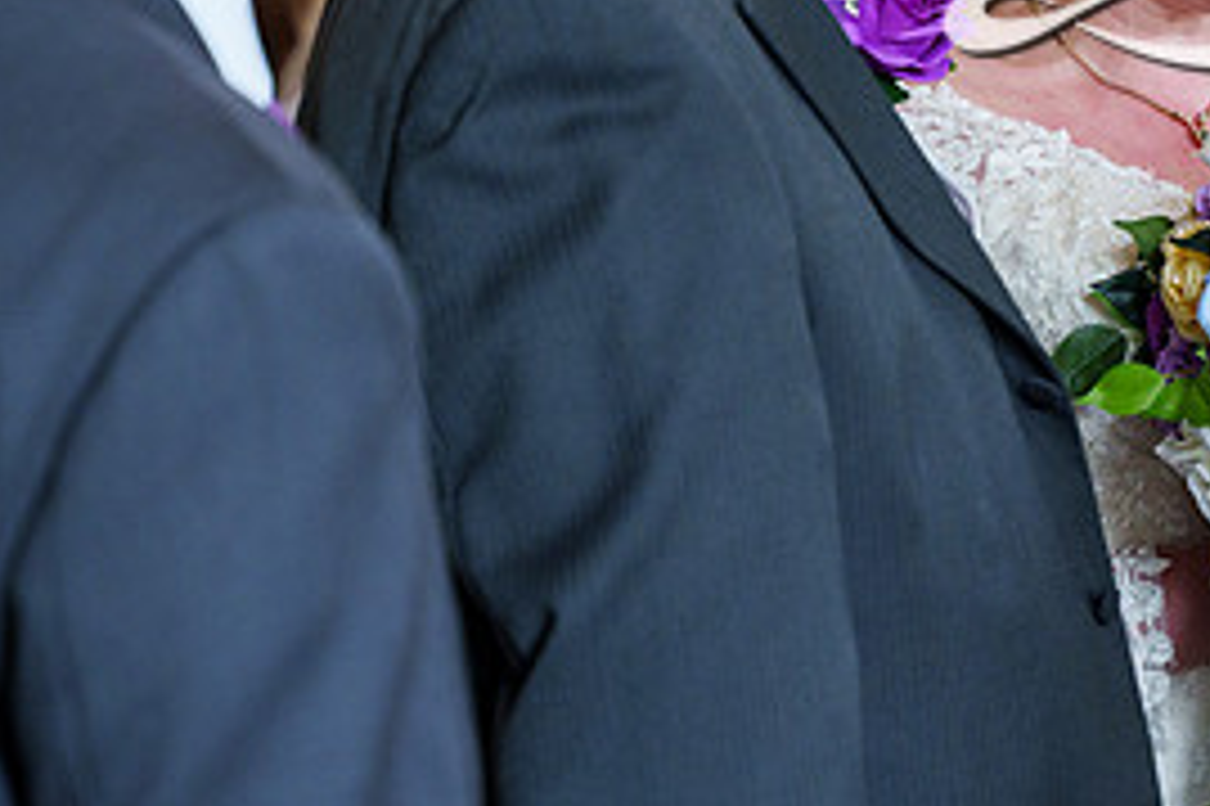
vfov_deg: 8.1
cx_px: 1002
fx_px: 5677
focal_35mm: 169
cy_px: -6
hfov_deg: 12.1
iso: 1600
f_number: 4
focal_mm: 75
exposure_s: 1/500
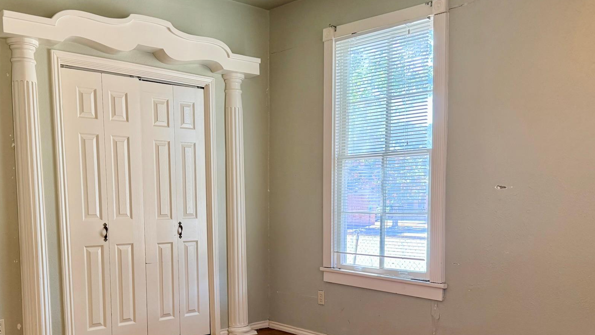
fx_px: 536
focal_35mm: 34
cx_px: 232
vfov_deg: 33.9
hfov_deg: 57.5
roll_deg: +0.9
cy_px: 256
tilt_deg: -5.5
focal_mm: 6.76
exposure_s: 1/120
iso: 200
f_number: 1.78
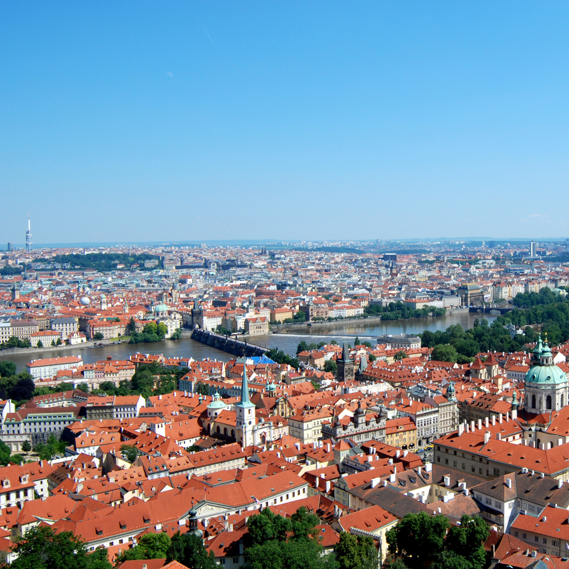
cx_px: 420
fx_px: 725
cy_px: 279
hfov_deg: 41.7
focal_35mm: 39
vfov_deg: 42.8
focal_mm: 20
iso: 200
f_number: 7.1
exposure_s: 1/640
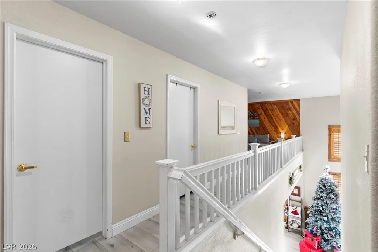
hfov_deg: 93.3
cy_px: 126
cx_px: 189
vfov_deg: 70.5
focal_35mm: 17
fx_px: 179
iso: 500
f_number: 8
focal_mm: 17
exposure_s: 1/13
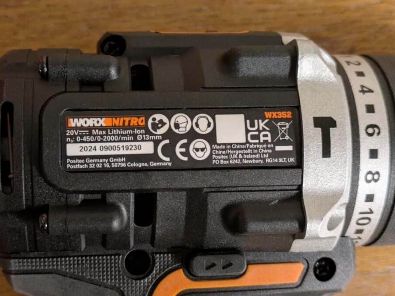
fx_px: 662
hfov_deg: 33.2
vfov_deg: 25.2
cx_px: 195
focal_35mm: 58
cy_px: 137
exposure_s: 1/25
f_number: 1.89
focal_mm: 5.43
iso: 421
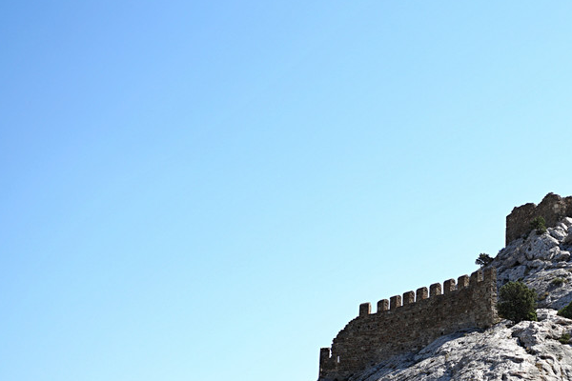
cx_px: 513
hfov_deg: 24.6
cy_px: 307
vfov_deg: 16.9
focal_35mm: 80
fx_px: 1271
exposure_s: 1/1600
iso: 100
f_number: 4
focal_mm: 40
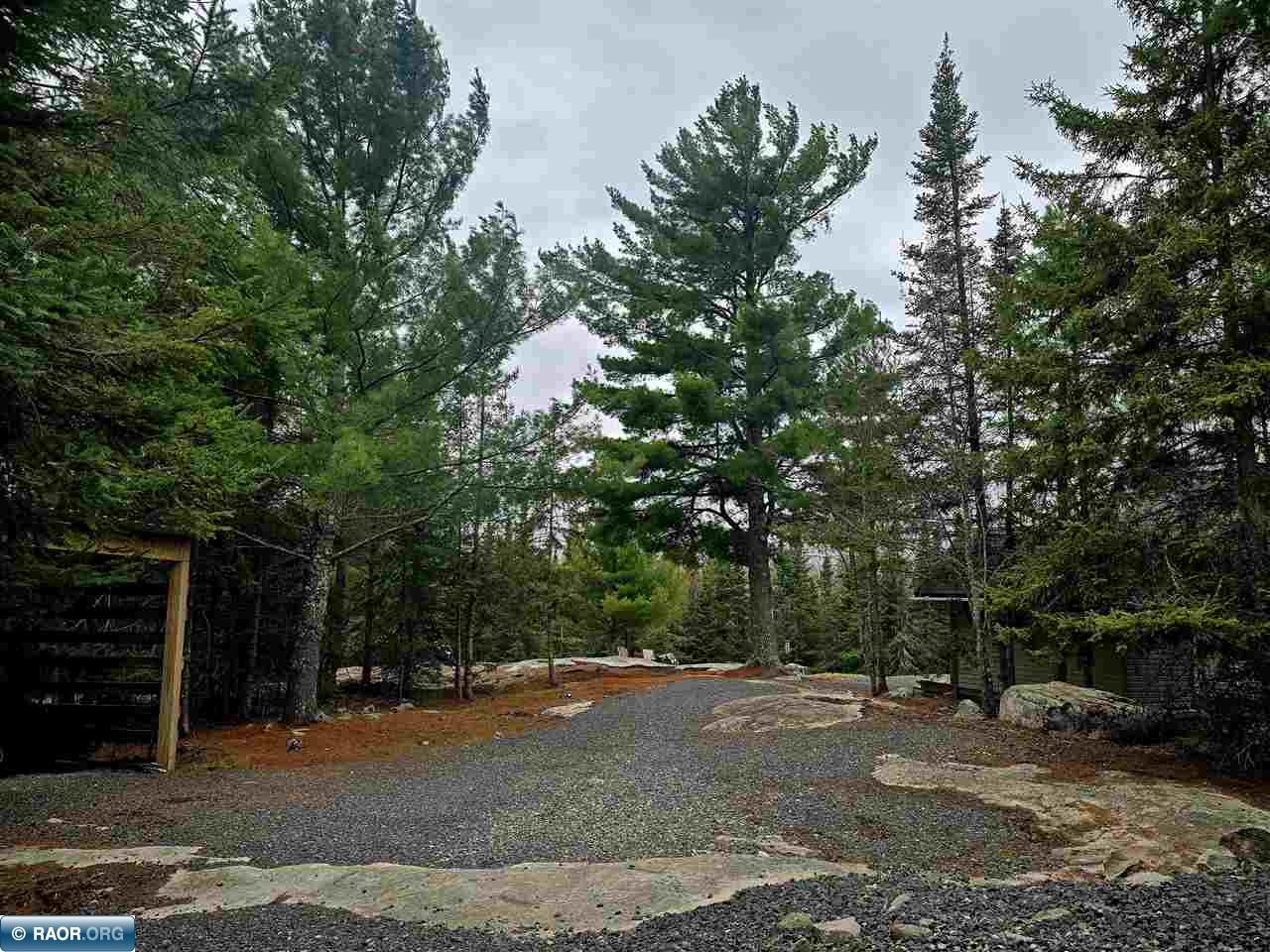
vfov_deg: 58.9
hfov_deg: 73.9
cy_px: 476
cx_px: 635
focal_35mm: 23
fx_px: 844
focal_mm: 6.3
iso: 12
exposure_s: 1/556
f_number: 1.7
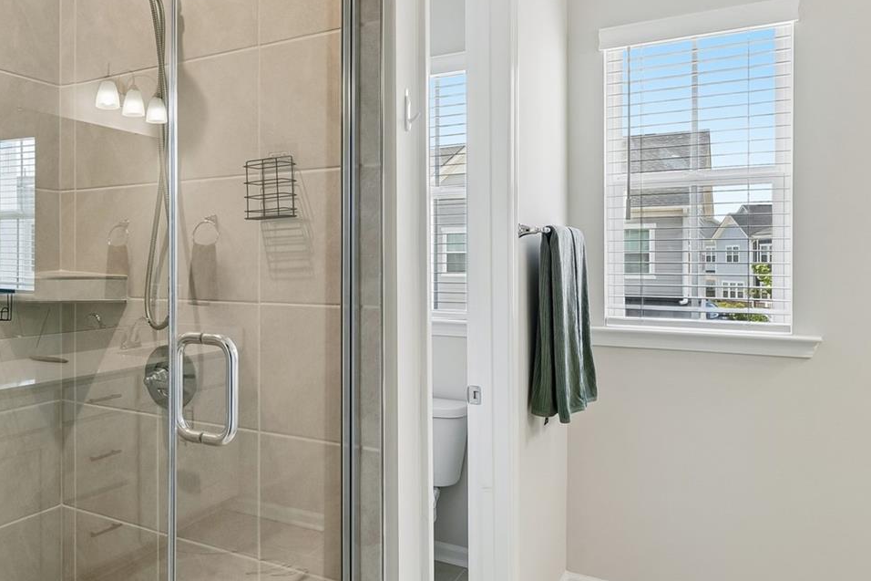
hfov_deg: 57.7
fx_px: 726
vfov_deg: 43.5
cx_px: 186
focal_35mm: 30
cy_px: 262
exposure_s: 1/13
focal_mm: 14
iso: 200
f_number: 11
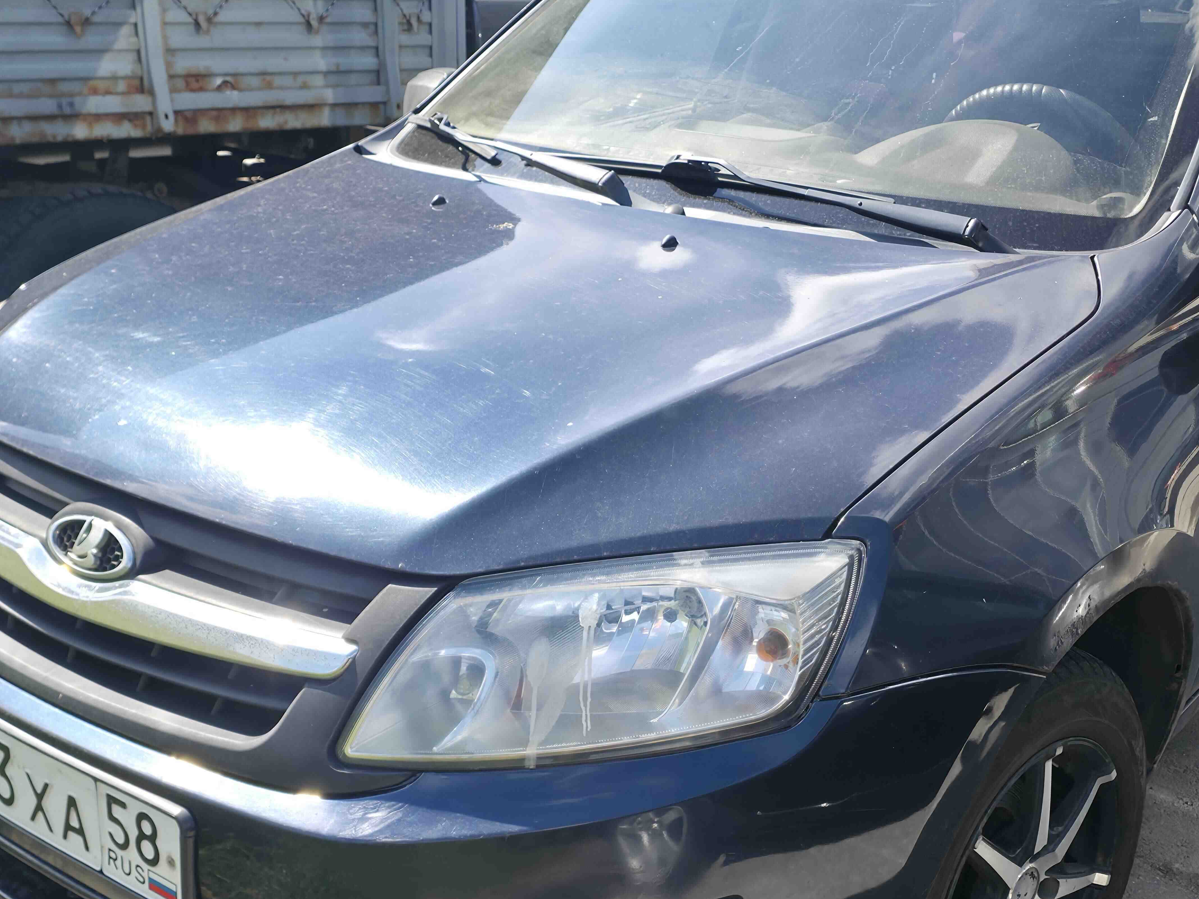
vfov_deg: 32.8
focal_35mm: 44
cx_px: 656
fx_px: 1524
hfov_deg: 42.9
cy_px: 526
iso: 50
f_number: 1.7
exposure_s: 1/1417
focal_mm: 6.3
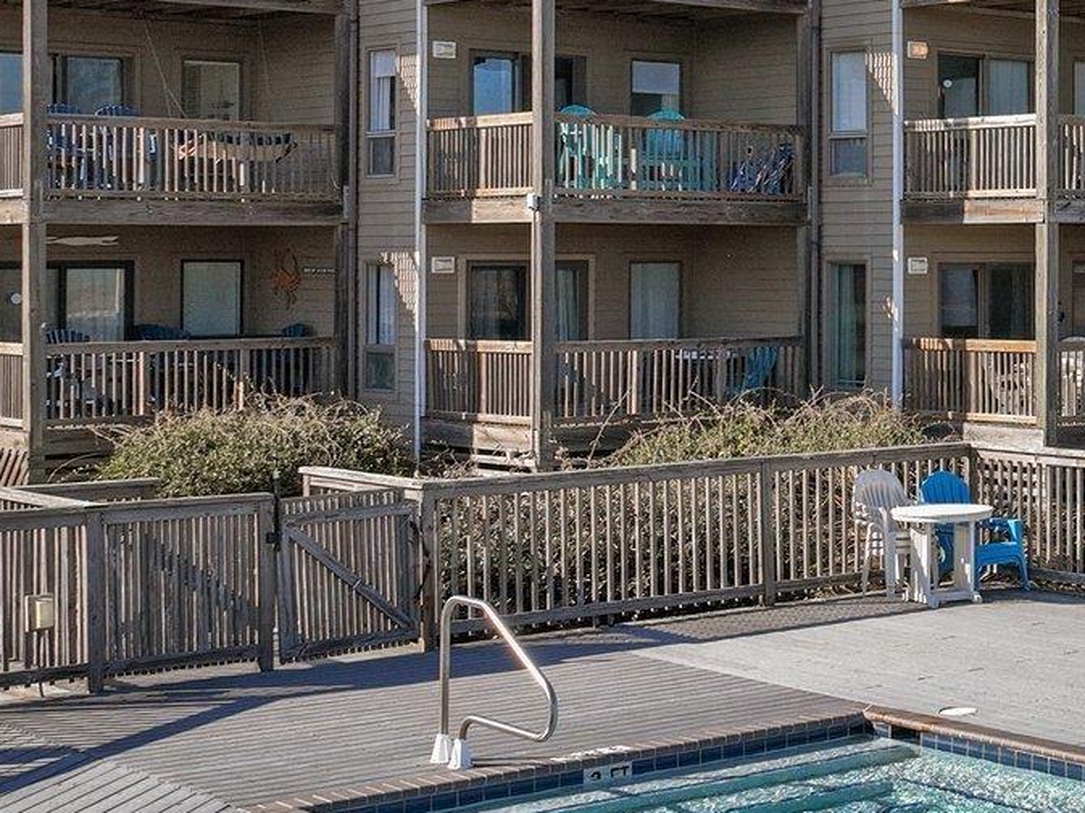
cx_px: 1395
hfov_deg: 23.7
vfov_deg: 19.7
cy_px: 73
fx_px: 2287
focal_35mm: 73
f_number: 2.8
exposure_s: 1/1600
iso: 100
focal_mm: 12.29
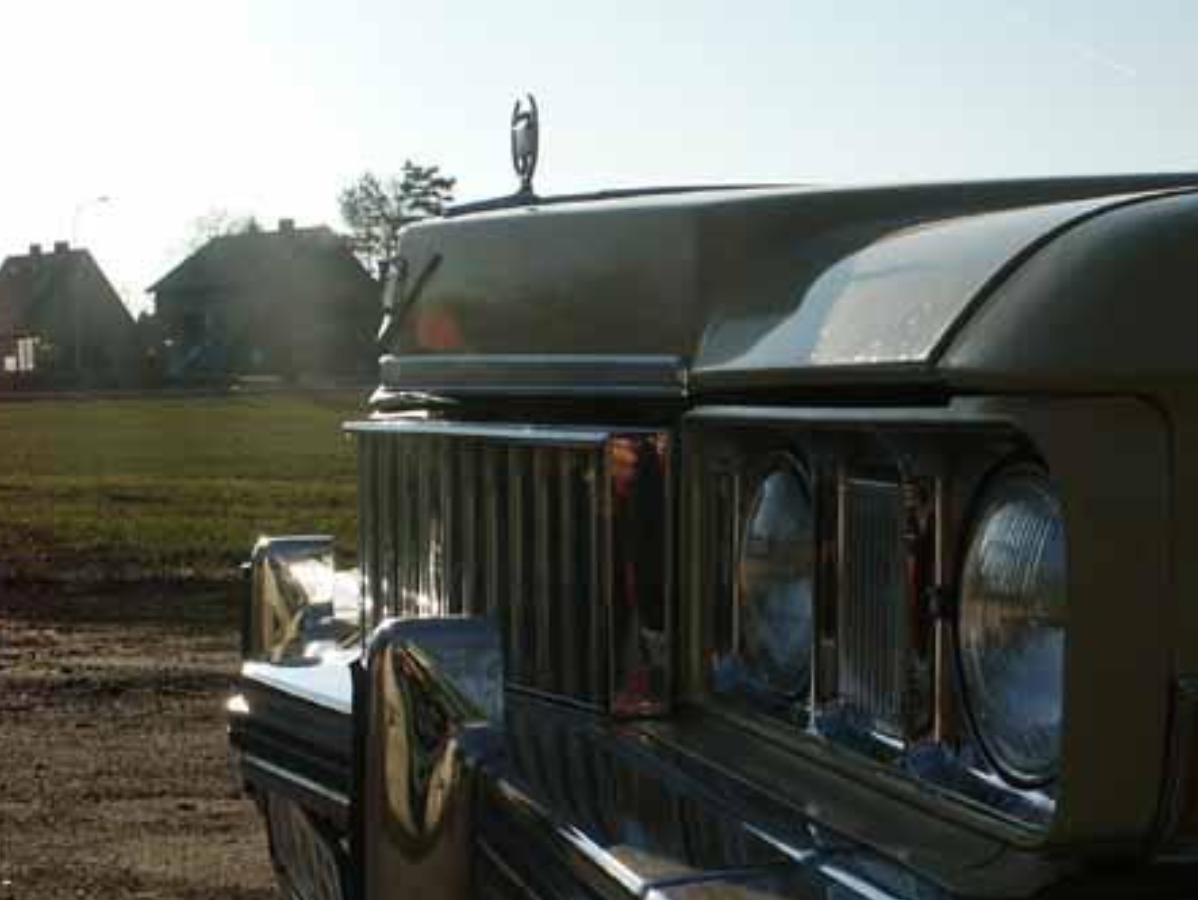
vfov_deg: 24.4
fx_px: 2078
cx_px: 654
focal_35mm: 60
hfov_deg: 32.1
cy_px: 580
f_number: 6.7
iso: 64
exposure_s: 1/500
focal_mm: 7.94
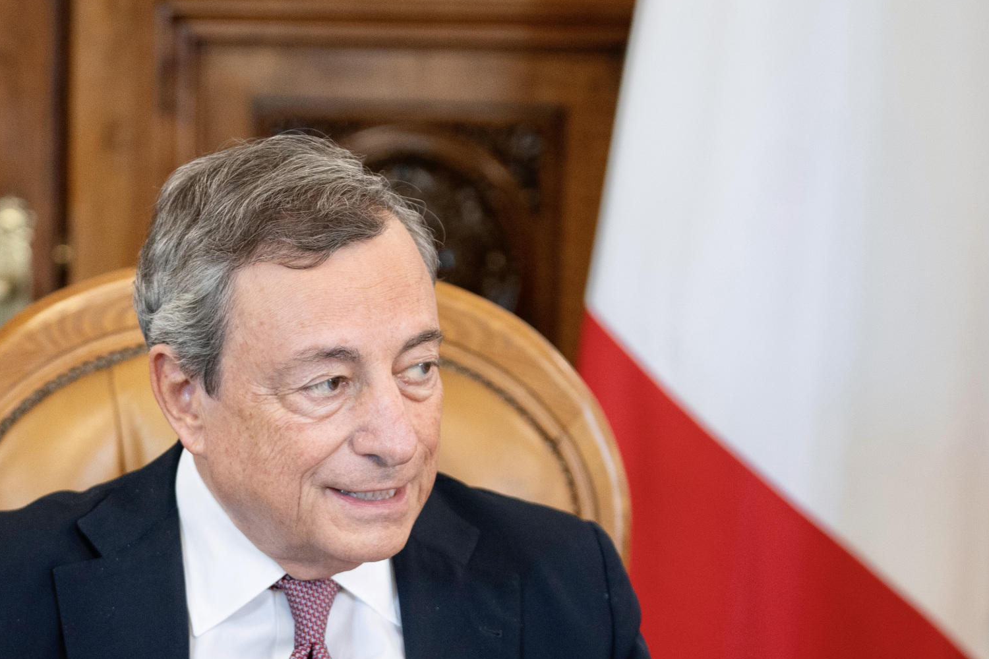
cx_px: 366
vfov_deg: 6.4
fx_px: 5906
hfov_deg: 9.6
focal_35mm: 215
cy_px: 551
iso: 1600
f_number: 2.8
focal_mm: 105
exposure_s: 1/125
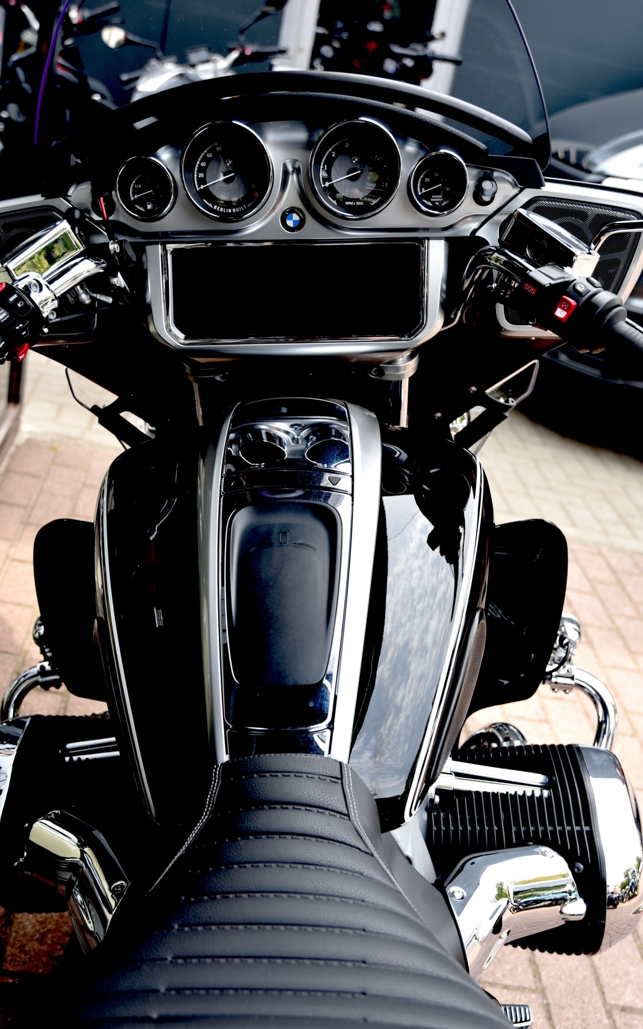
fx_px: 1262
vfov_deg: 44.4
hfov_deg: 28.6
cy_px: 526
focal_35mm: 45
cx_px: 300
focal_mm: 40
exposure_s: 1/80
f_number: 4.5
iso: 100
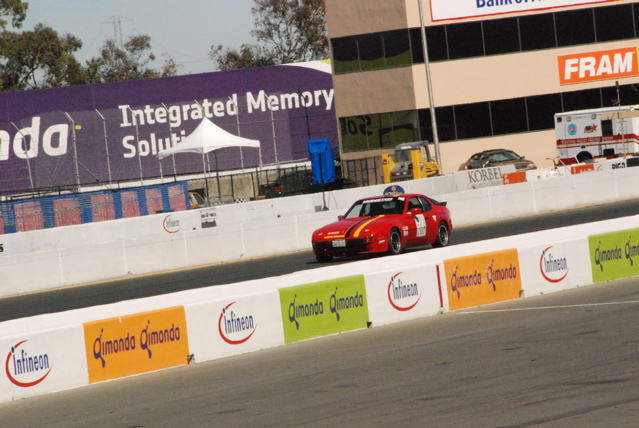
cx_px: 320
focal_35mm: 300
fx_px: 5332
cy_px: 214
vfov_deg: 4.6
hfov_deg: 6.9
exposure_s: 1/1000
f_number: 29
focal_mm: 200
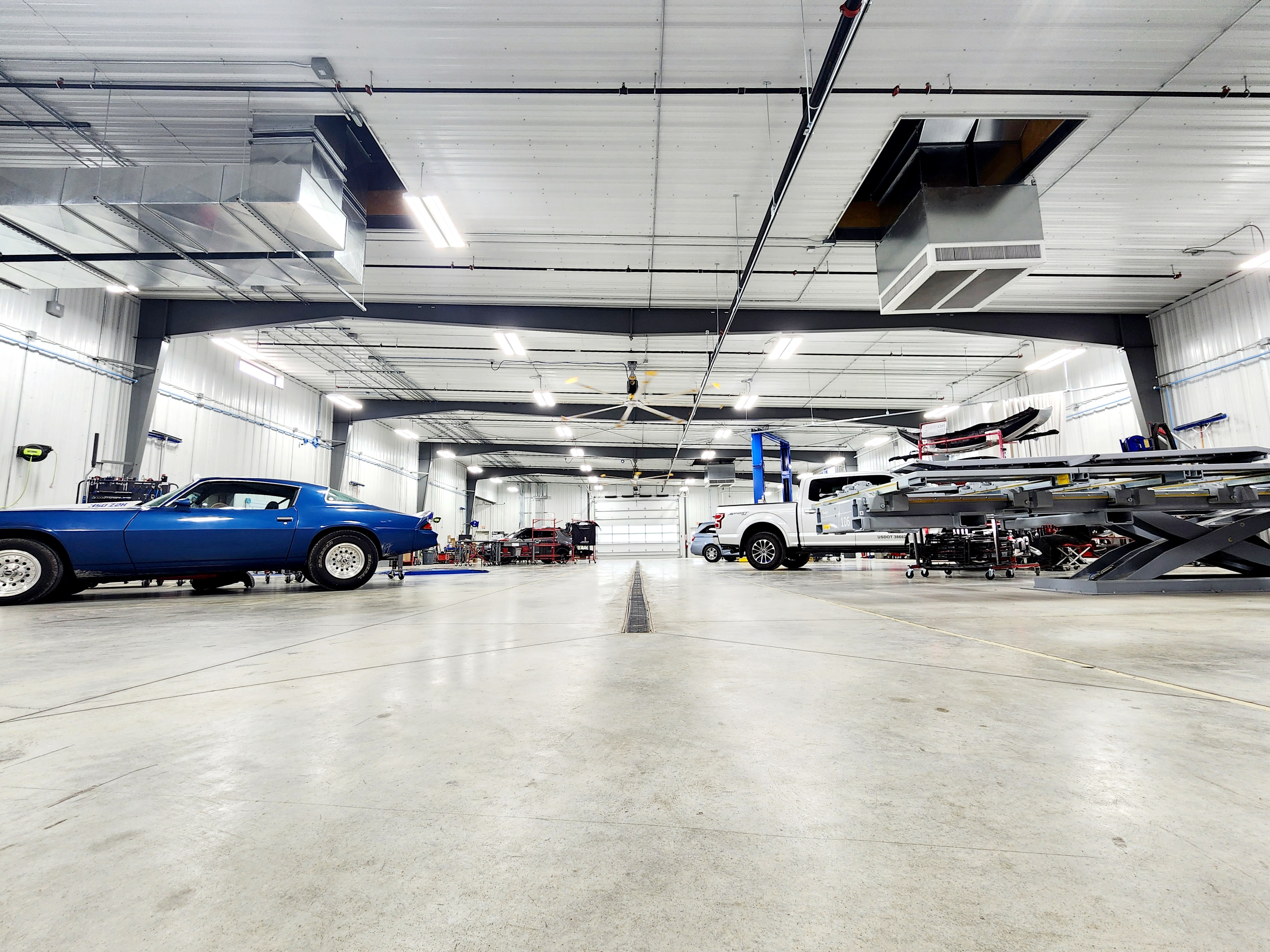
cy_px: 476
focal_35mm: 13
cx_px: 635
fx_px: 477
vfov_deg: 89.9
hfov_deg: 106.2
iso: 80
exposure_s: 1/60.2
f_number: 2.2
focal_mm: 2.2
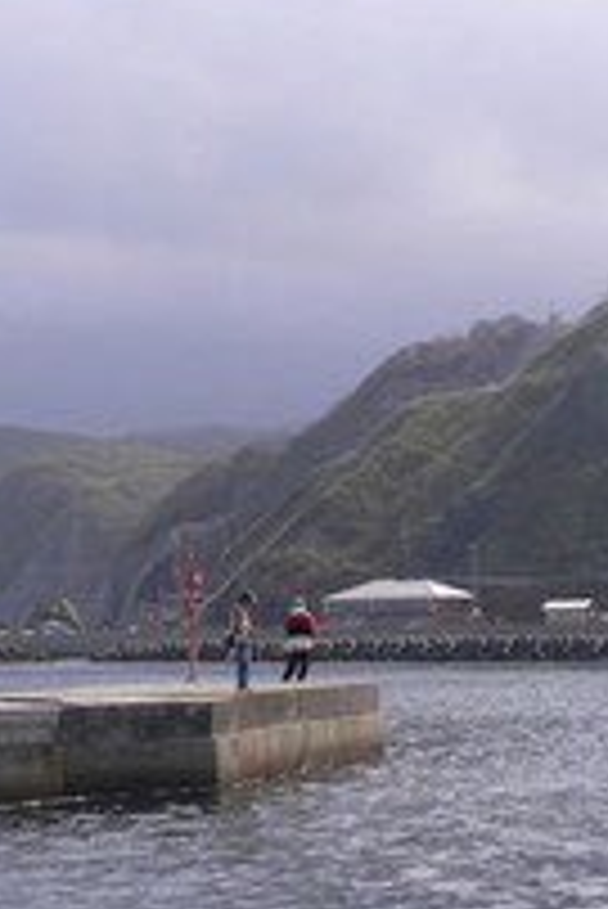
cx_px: 216
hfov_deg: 16.9
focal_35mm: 81
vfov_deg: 24.9
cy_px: 626
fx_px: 2048
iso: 80
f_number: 5.6
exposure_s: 1/320
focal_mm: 5.8
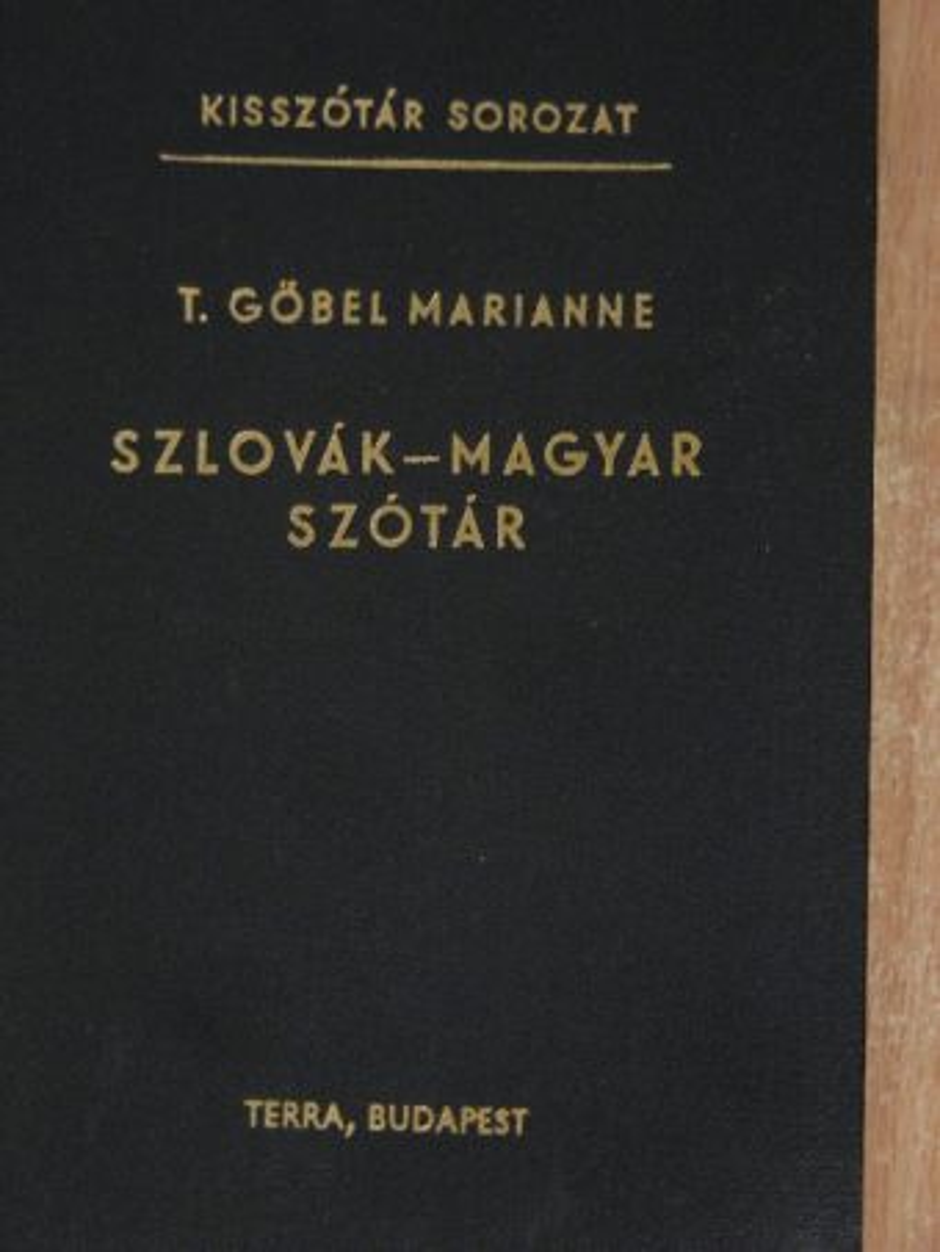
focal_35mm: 113
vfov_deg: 17.4
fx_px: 4089
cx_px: 470
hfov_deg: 13.1
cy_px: 626
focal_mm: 18.9
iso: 100
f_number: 3.5
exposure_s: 1/7.8
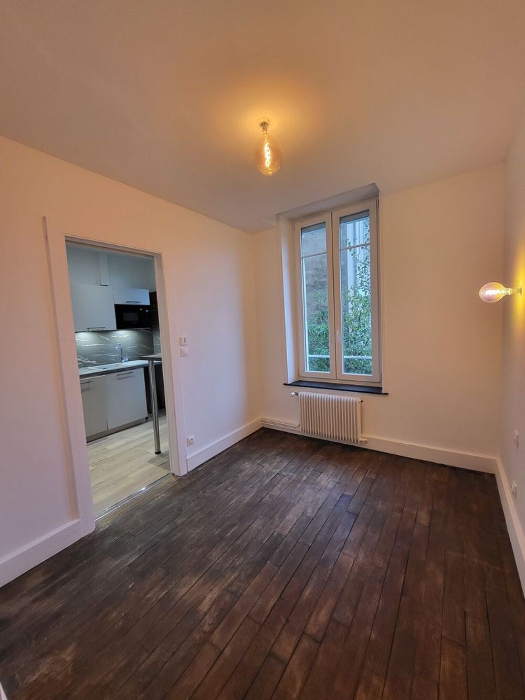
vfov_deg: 106.2
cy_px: 350
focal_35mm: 13
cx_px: 262
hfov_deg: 89.9
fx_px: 263
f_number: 2.2
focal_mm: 1.74
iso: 200
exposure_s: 1/50
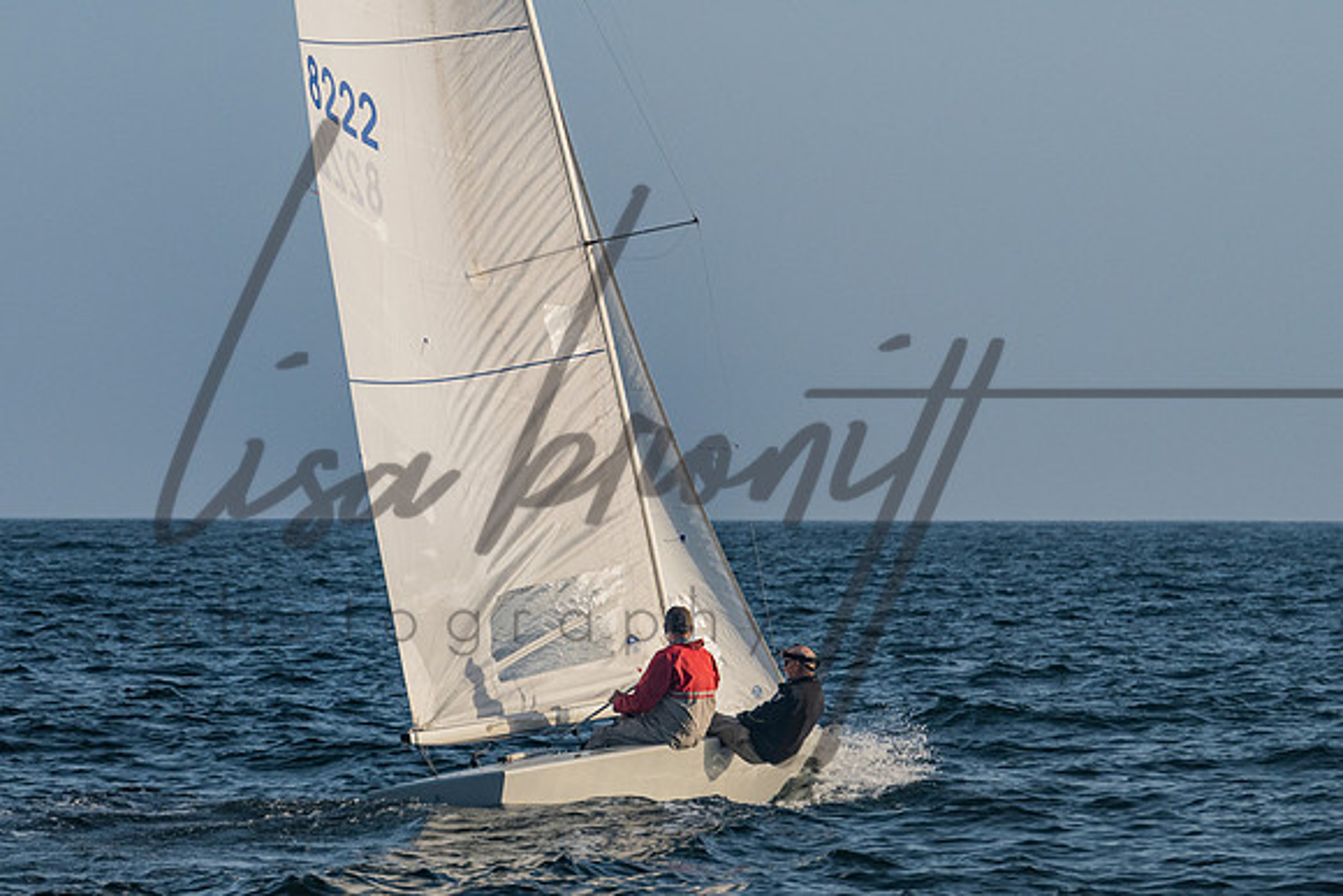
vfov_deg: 5.2
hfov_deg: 7.8
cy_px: 323
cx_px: 657
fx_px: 9837
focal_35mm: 264
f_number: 6.3
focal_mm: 160
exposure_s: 1/1600
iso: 400
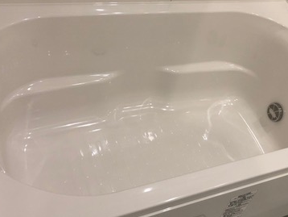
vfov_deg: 29.0
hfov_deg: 37.4
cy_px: 77
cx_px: 208
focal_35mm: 50
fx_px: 416
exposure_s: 1/33
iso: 32
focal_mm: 3.99
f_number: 1.8
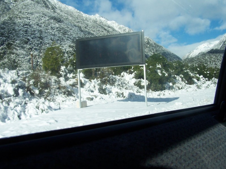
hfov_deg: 49.0
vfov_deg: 37.7
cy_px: 84
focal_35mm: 38
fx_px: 248
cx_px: 113
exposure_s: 1/500
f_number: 5.6
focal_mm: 6.3
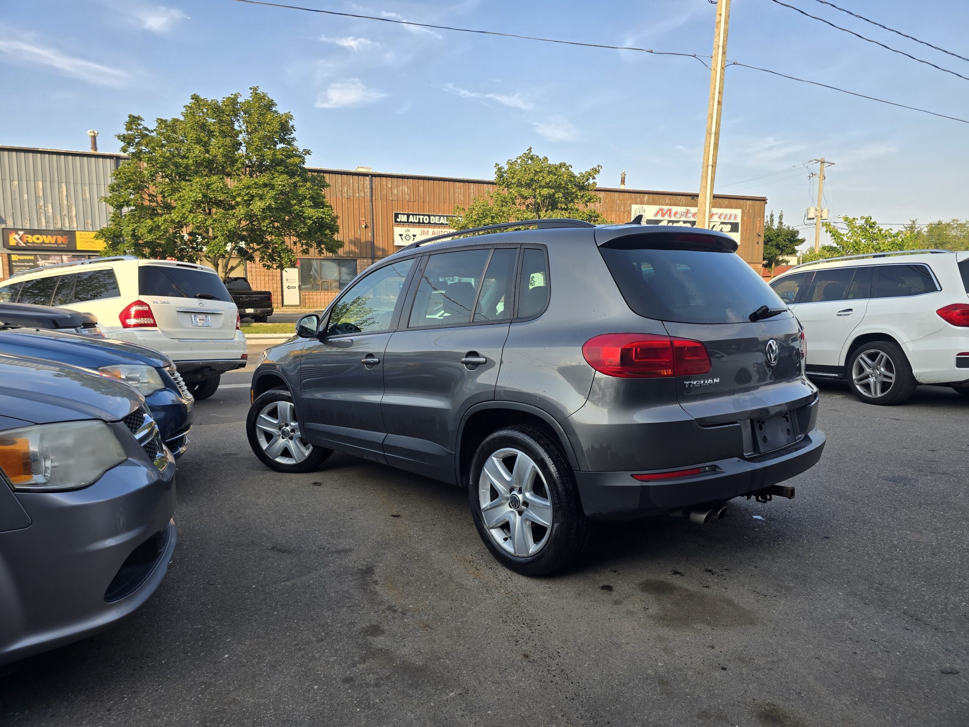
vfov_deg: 58.9
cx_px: 484
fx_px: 644
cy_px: 364
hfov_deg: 73.9
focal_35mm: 23
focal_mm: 6.3
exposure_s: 1/246
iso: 12
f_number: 1.7
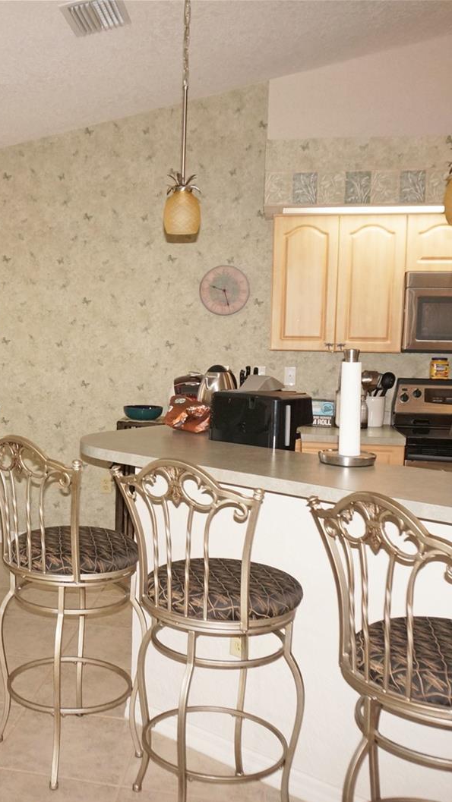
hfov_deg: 30.4
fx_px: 809
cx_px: 88
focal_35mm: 38
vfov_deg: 52.8
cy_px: 402
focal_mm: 16
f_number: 4
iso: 640
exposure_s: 1/160
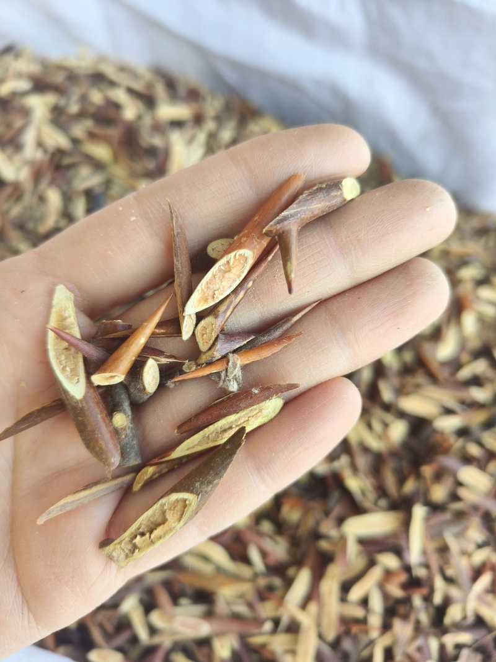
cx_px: 248
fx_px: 459
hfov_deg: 56.8
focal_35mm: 24
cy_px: 331
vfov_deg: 71.6
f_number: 1.8
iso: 50
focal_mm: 5.59
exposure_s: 1/156
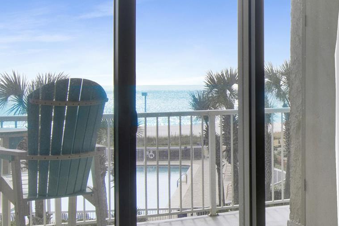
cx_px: 386
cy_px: 85
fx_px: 688
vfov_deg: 18.6
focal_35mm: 73
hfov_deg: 25.4
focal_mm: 18
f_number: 11
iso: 200
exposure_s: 1/20
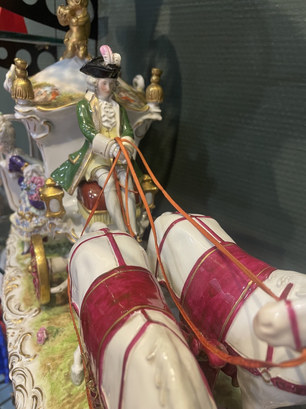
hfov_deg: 53.1
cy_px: 204
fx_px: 306
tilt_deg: -20.8
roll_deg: -5.0
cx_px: 153
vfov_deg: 67.3
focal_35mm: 26
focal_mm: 4.2
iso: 125
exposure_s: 1/50
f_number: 1.6
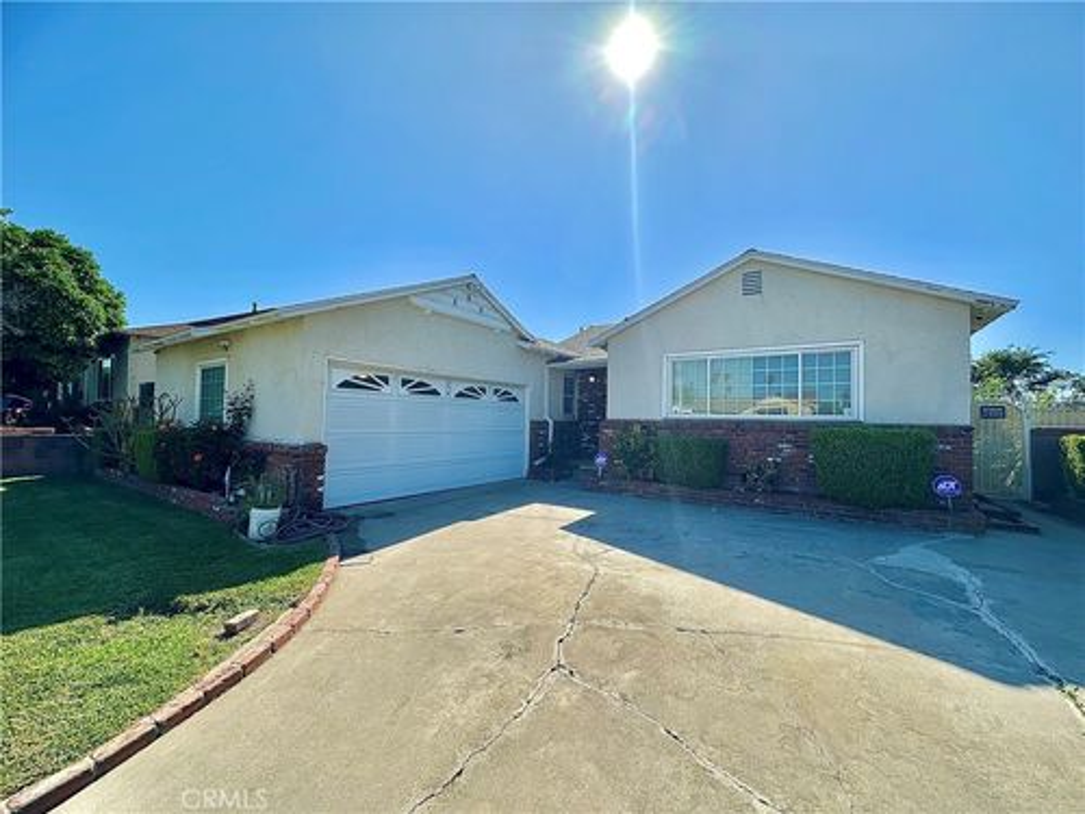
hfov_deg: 102.1
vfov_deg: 85.7
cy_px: 407
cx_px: 542
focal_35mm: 14
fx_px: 439
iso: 50
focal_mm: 2.22
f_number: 2.2
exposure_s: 1/2304
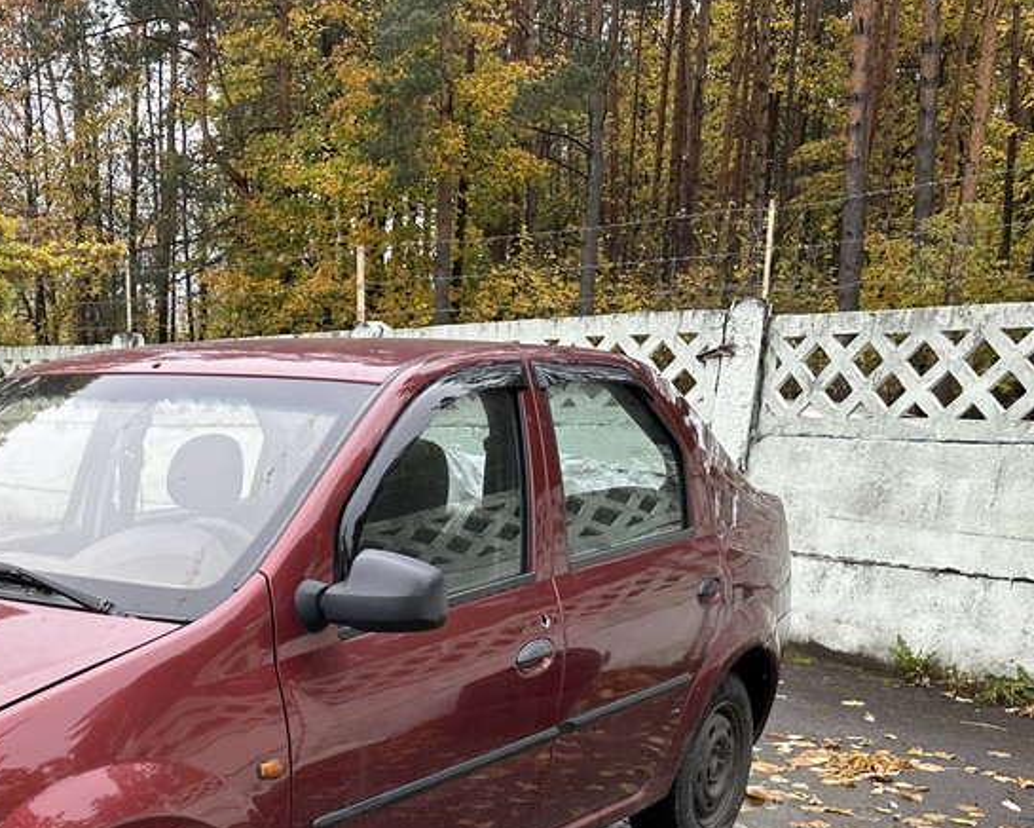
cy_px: 718
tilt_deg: -11.7
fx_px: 1347
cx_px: 156
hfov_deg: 39.7
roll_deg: -0.6
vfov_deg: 32.7
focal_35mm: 44
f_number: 1.78
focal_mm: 6.86
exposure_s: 1/121
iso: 80
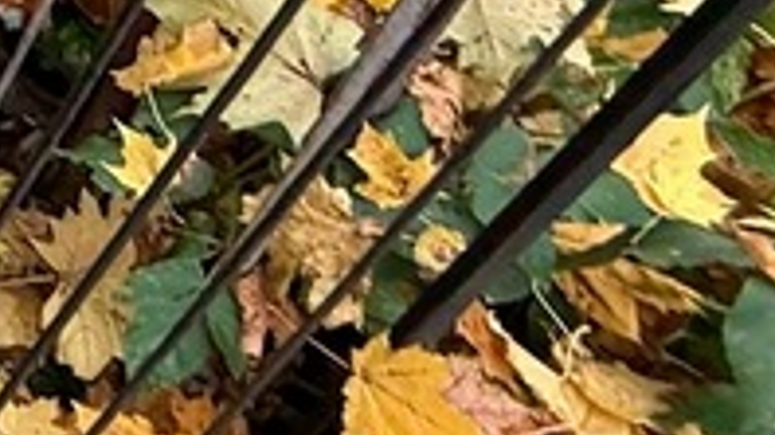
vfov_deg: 13.7
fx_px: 1622
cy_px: -337
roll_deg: -2.0
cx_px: -939
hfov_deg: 16.5
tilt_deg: -36.0
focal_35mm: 79
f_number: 2.2
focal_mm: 2.22
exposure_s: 1/99
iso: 125
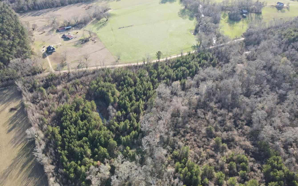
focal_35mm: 26
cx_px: 148
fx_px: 211
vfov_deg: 47.6
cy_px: 98
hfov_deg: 70.4
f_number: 2.8
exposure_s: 1/100
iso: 100
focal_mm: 4.5
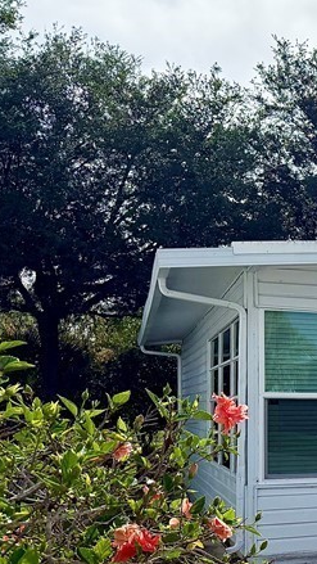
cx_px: 633
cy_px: 410
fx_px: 911
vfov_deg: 33.8
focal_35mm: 61
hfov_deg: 15.7
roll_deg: +0.1
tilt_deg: +0.2
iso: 125
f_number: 1.78
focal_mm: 6.76
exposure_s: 1/11905
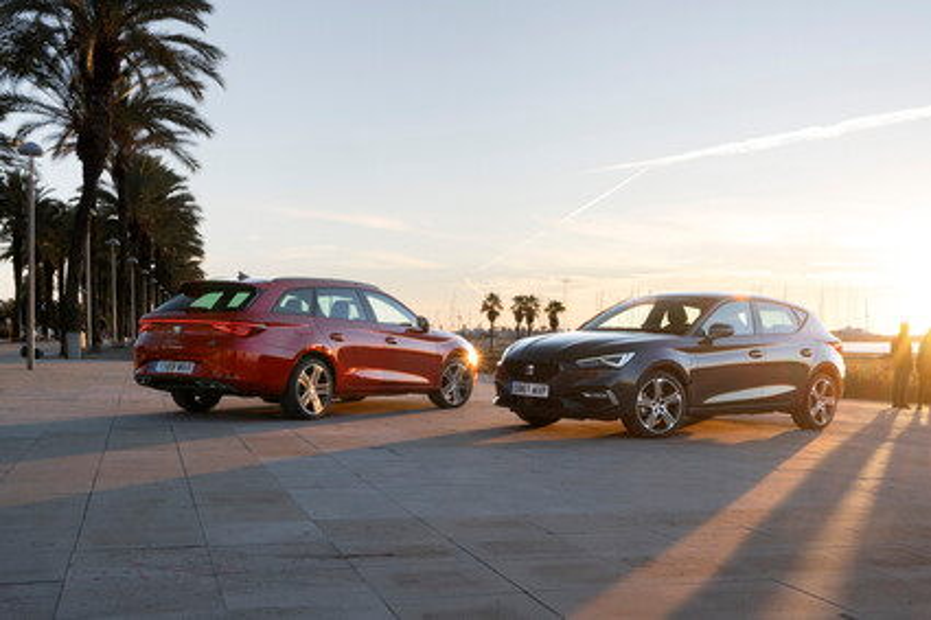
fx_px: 982
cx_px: 466
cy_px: 310
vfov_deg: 35.0
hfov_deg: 50.7
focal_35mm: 38
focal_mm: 38
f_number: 22
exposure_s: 1/20
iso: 500
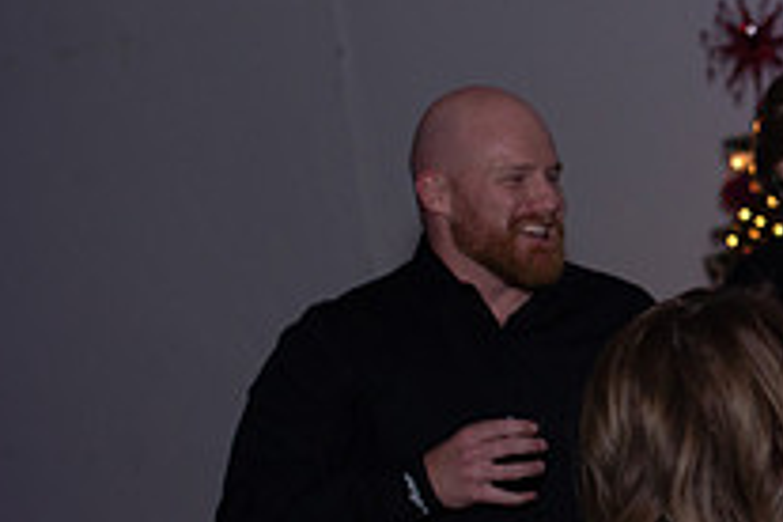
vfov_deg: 9.8
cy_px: 380
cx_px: 1055
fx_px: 3045
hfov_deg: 14.0
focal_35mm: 140
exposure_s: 1/200
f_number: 2.8
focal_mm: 50
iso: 320
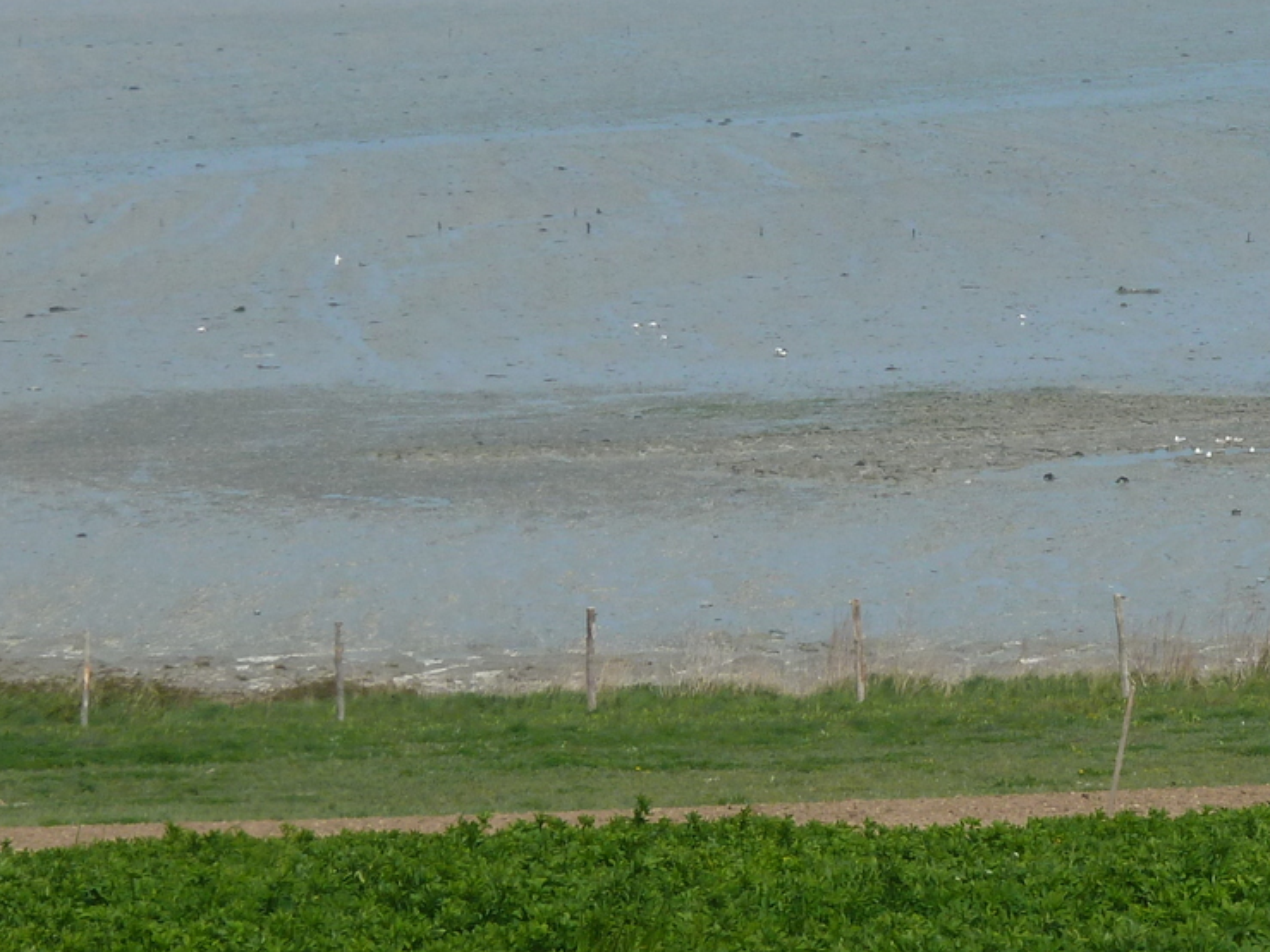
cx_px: 1065
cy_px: 203
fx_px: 12545
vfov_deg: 4.3
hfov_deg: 5.8
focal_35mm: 342
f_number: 5.6
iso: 80
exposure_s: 1/500
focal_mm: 25.9
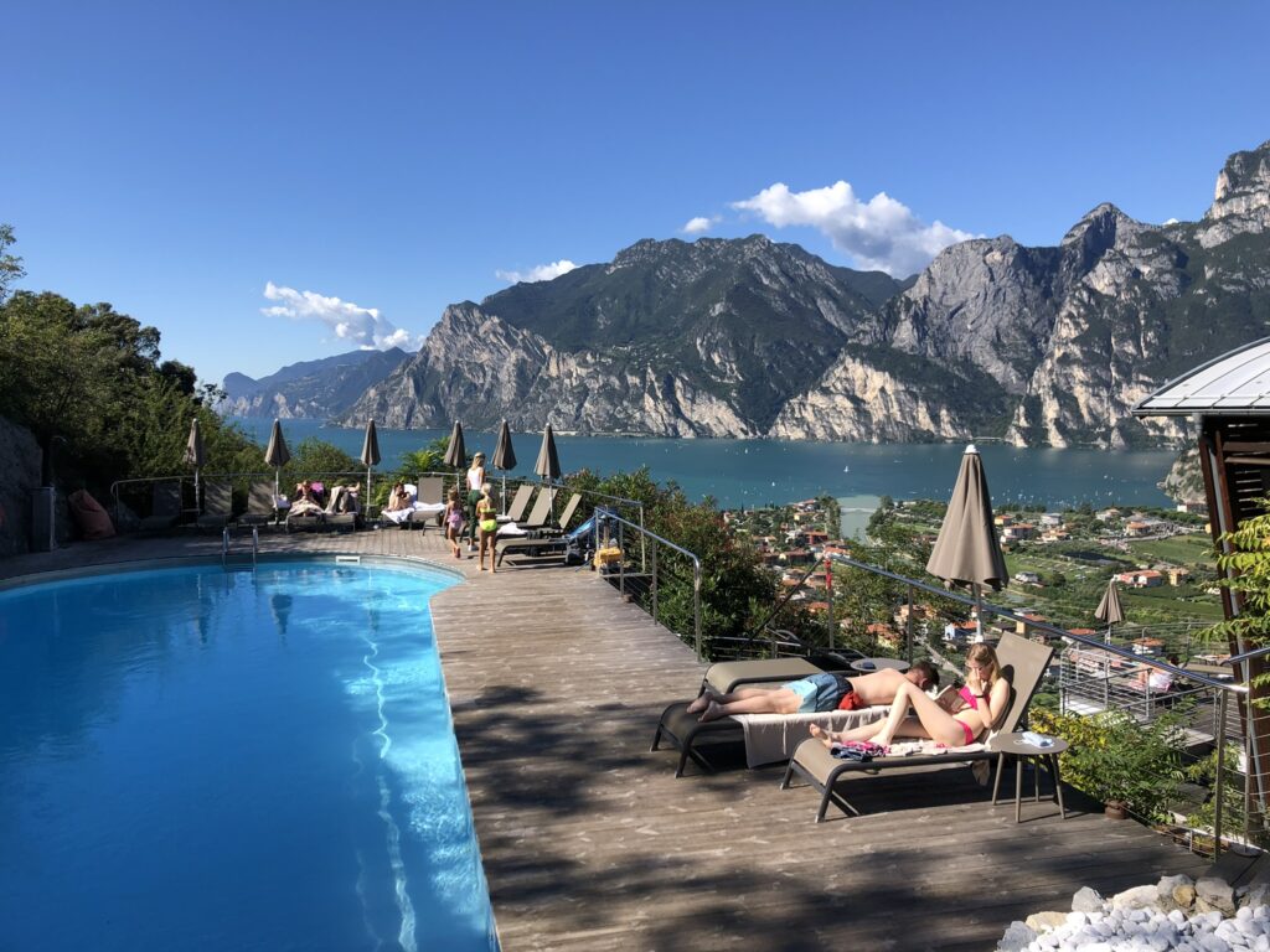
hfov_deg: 63.4
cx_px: 635
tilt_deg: -3.0
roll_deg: +0.5
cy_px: 476
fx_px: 1027
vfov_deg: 49.7
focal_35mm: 28
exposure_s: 1/1715
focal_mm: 4
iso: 20
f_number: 1.8
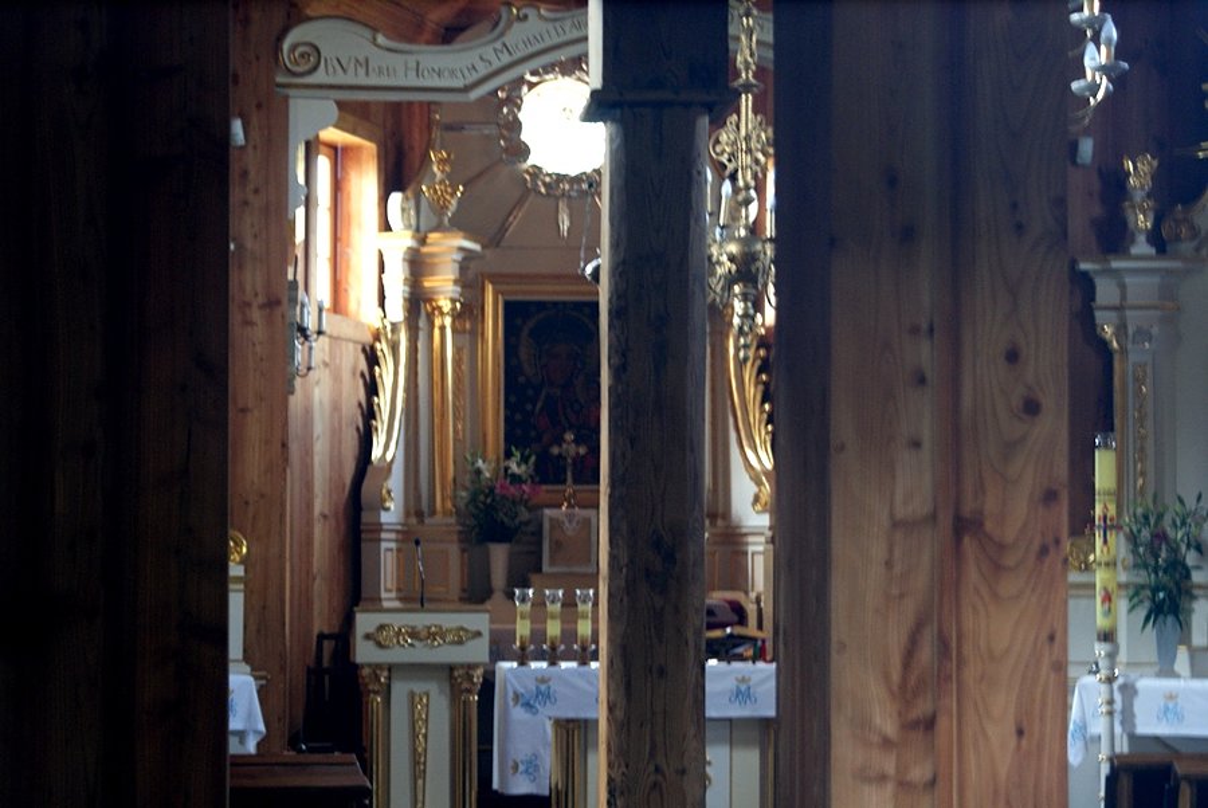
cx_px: 604
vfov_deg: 15.2
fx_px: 3023
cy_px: 404
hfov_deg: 22.6
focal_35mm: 90
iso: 400
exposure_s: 1/8
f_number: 5.6
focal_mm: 60
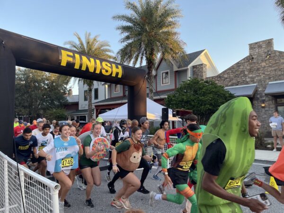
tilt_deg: +4.3
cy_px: 106
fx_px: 213
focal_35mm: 26
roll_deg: +1.3
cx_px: 142
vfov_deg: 53.1
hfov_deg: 67.3
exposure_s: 1/247
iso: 32
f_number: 1.6
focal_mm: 4.2
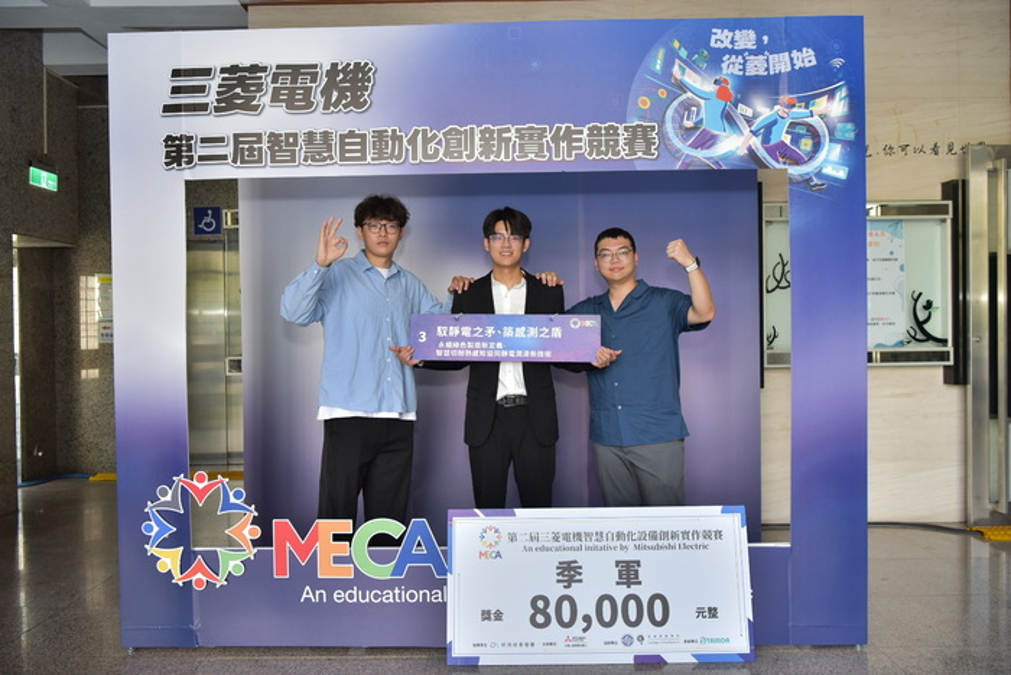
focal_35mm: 31
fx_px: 871
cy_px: 338
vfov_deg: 42.3
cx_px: 506
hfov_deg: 60.3
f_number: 4.5
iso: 400
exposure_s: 1/160
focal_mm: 31
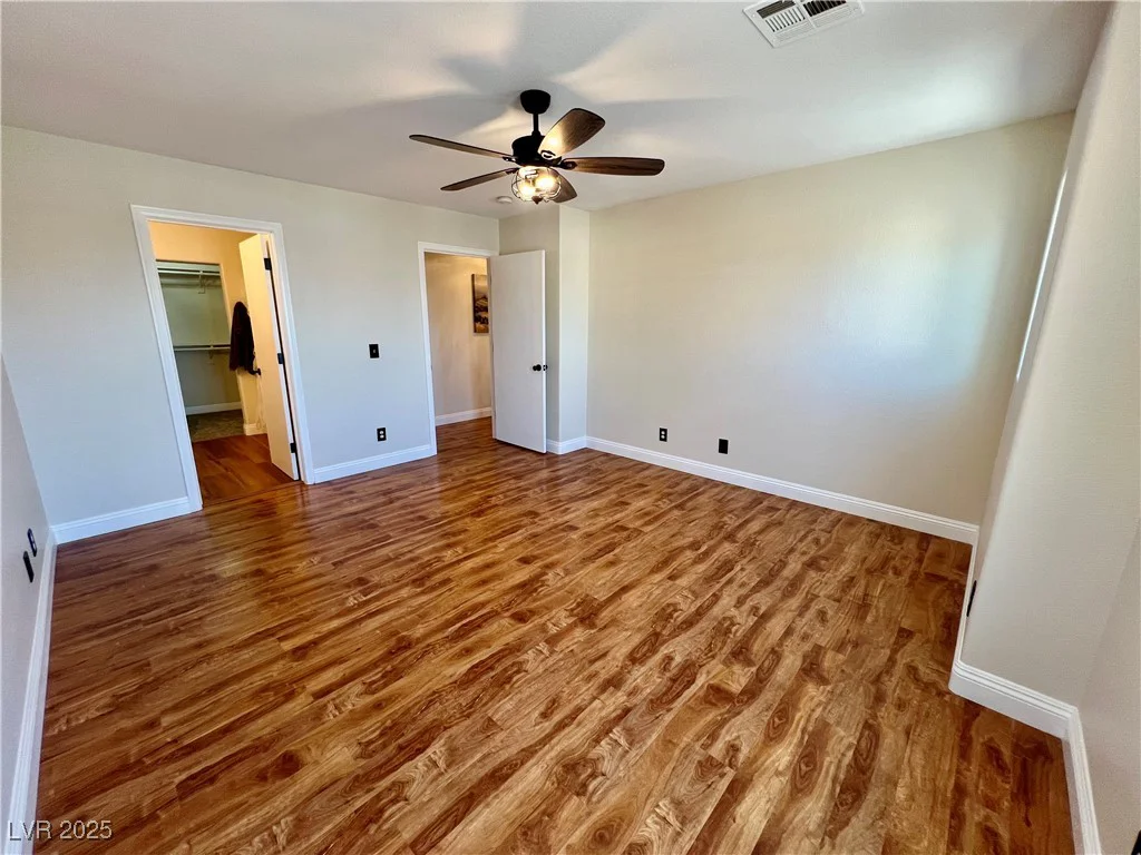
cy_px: 428
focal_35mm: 13
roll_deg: +0.2
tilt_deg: -13.1
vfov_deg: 89.9
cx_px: 570
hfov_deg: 106.2
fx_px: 429
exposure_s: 1/120
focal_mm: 1.57
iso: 125
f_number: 1.8
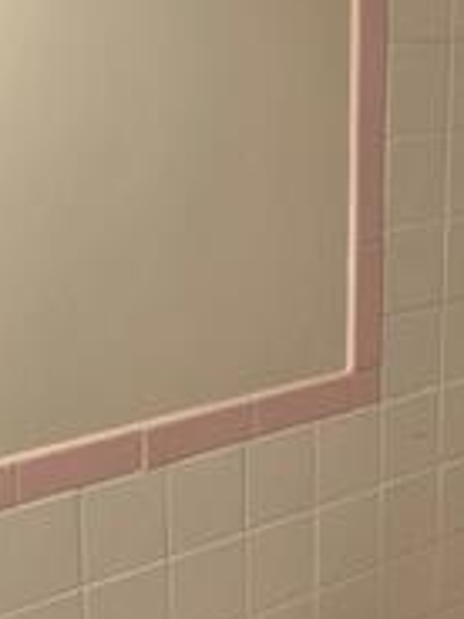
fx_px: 1519
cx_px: 622
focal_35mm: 85
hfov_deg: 16.3
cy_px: 394
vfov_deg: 23.0
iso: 125
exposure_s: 1/60
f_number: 2.2
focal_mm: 1.7
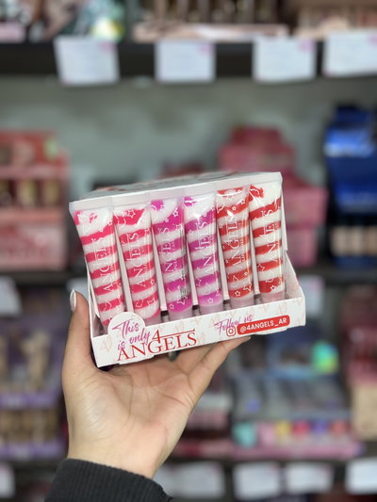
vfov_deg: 67.3
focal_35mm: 26
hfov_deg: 53.1
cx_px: 188
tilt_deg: -12.2
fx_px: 377
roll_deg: +3.7
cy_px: 251
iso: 32
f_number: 1.5
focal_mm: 5.7
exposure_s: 1/56
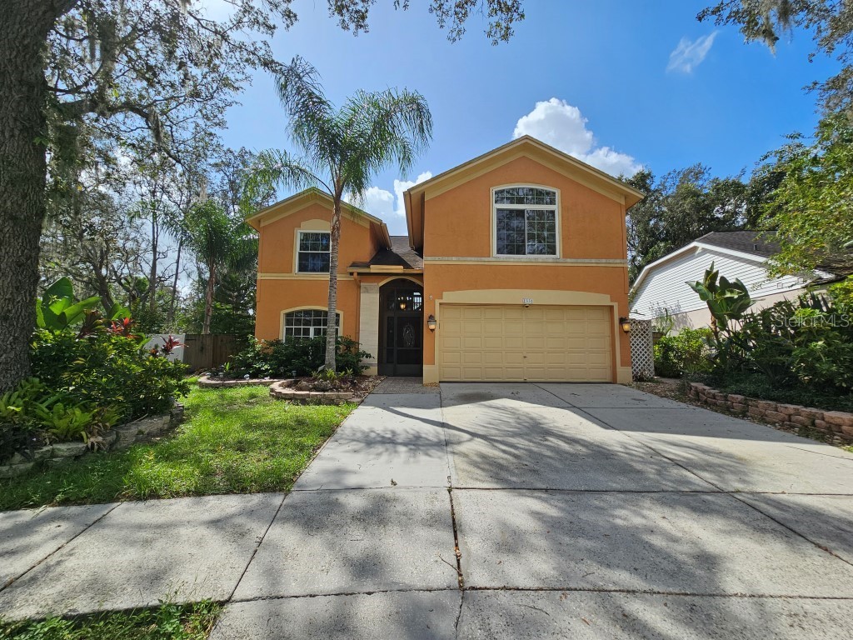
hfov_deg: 106.2
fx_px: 320
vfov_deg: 89.9
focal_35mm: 13
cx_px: 426
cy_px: 320
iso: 50
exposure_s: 1/2544
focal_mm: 2.2
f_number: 2.2
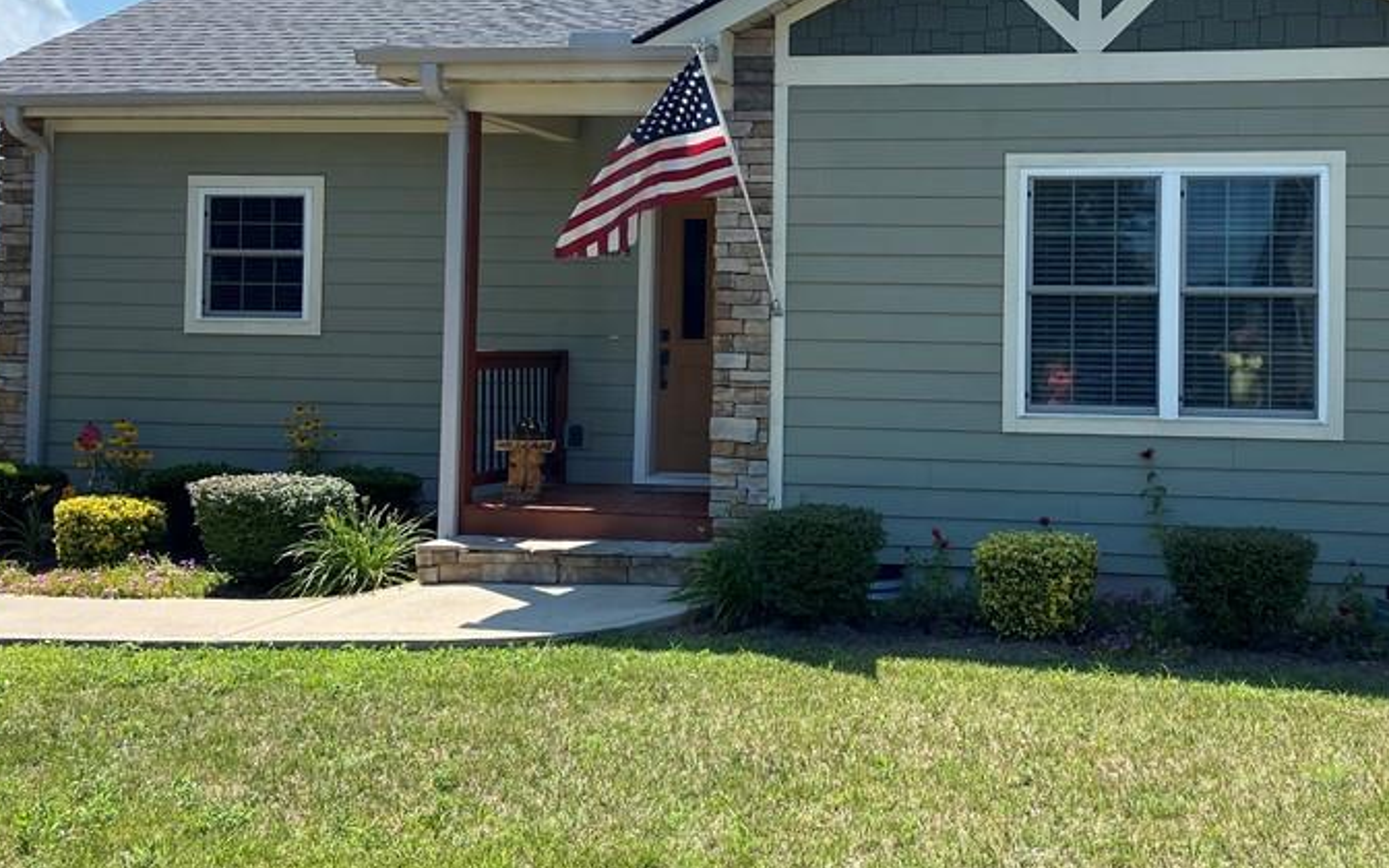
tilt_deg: +1.1
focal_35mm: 42
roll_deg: -0.7
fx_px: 1590
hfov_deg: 46.2
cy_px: 318
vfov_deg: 30.4
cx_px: 965
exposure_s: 1/2222
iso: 32
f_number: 1.8
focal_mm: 4.25
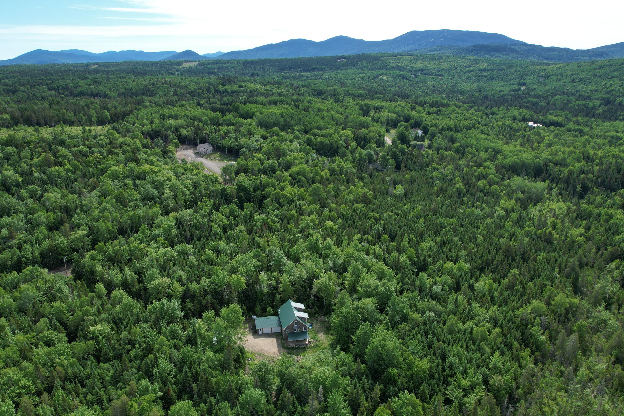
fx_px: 451
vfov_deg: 49.4
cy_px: 242
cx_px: 290
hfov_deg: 69.3
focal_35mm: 26
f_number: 2.8
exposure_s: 1/1250
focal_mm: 8.38
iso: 100
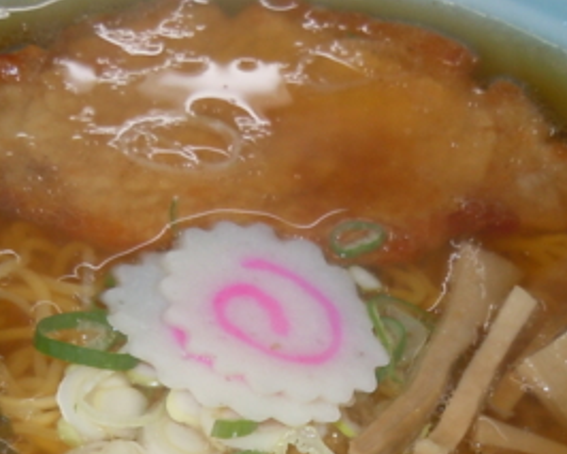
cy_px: 490
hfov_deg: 21.7
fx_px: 1477
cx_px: 262
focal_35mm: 88
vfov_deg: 17.0
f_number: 3.5
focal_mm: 5.4
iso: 100
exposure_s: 1/30
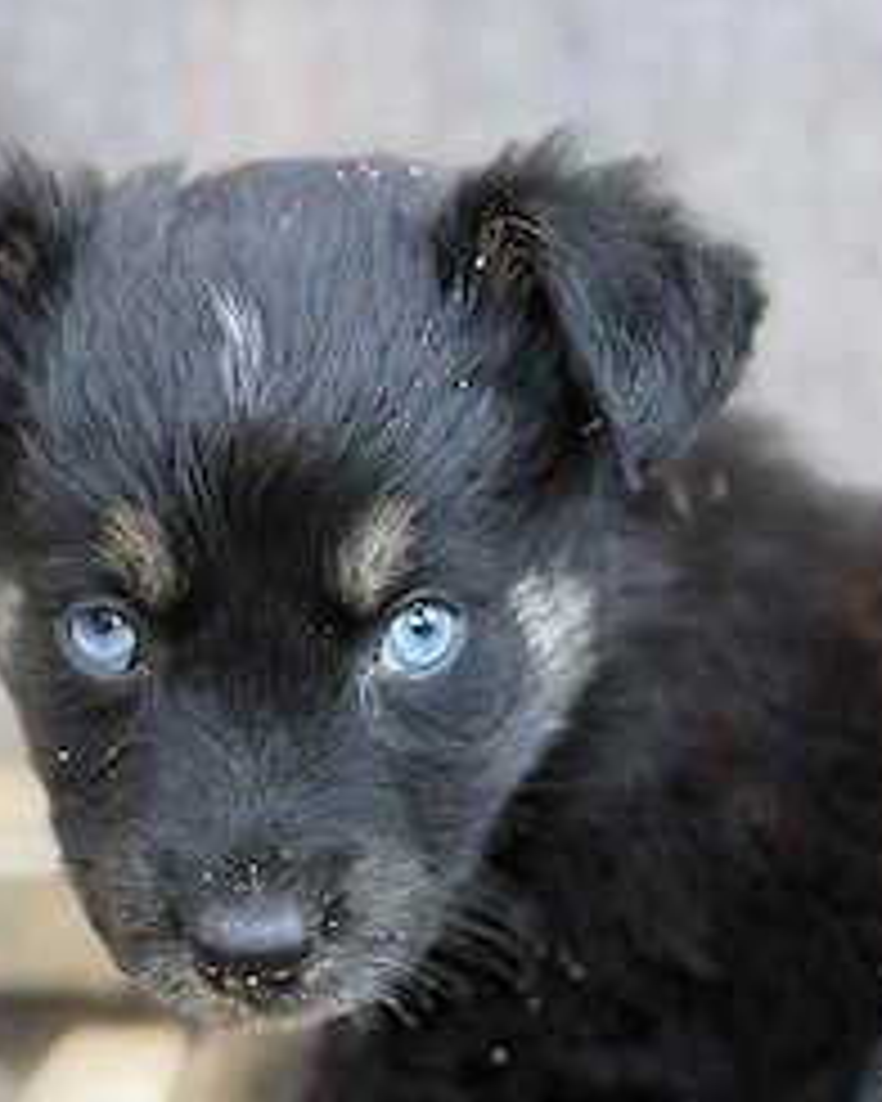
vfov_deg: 22.7
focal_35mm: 83
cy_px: 891
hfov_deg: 18.4
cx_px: 256
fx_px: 2708
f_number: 1.6
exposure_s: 1/60
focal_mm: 5.96
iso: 80
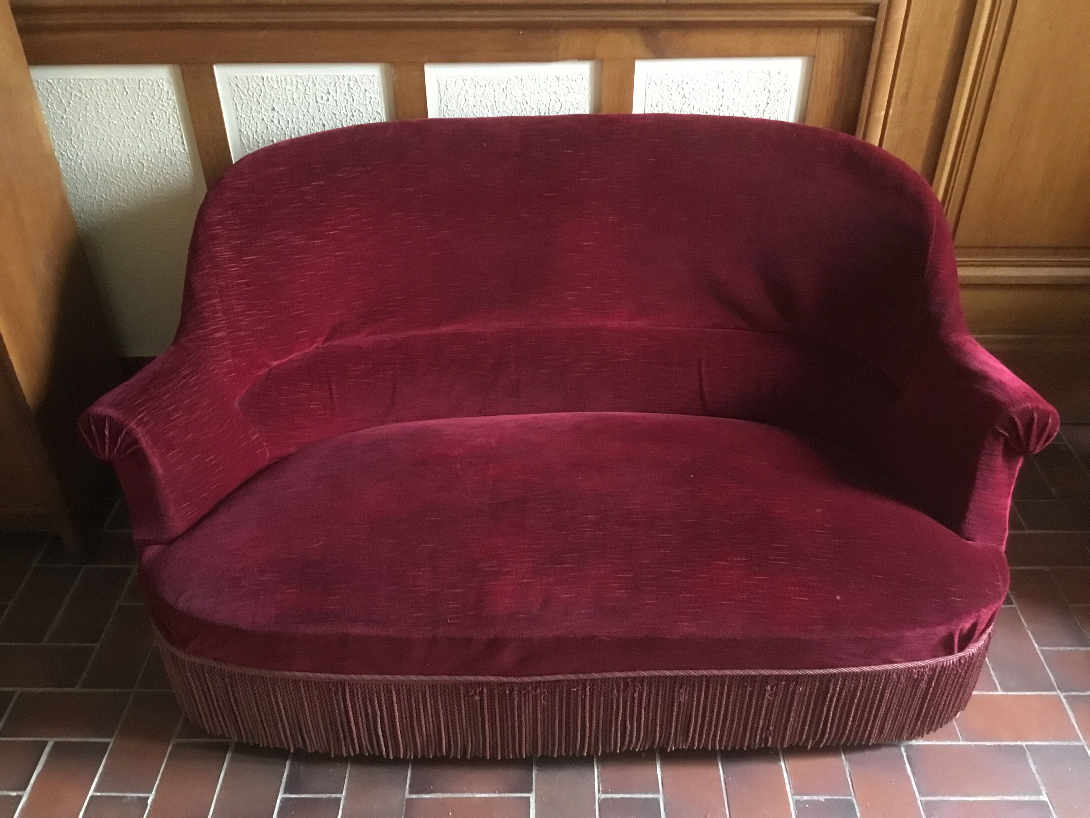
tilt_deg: -36.1
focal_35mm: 31
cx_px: 545
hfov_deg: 58.4
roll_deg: +0.0
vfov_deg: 45.4
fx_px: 976
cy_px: 409
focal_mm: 3.3
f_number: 2.4
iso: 500
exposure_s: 1/17
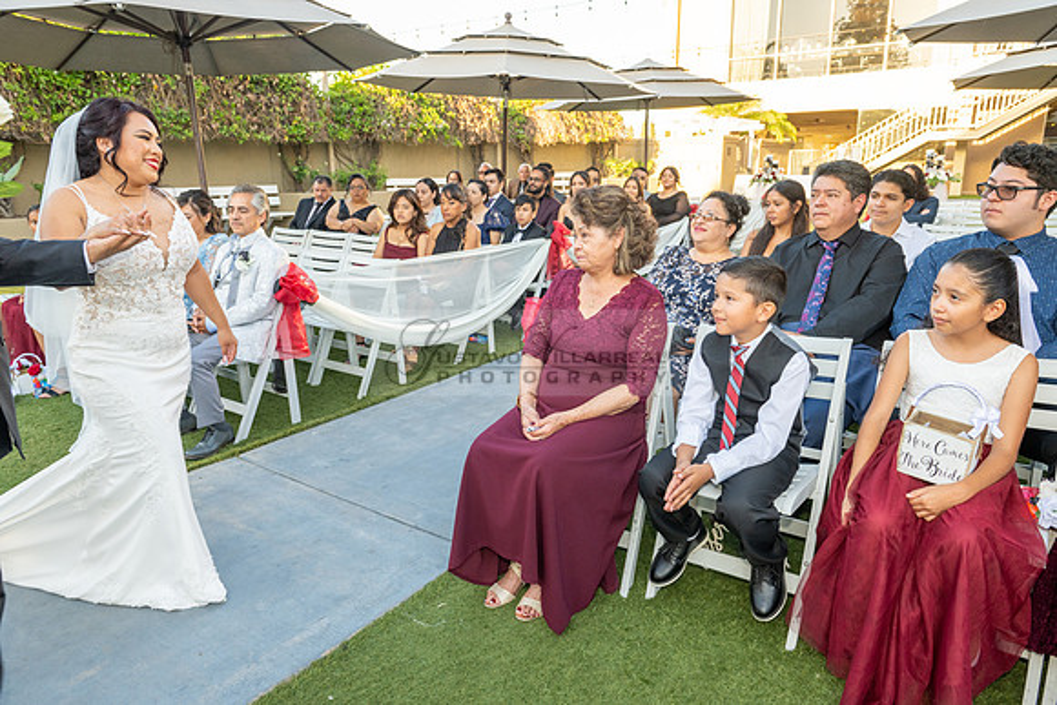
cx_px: 528
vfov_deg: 53.2
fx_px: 705
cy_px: 352
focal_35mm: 24
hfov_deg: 73.7
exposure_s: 1/200
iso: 500
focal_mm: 24
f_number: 7.1
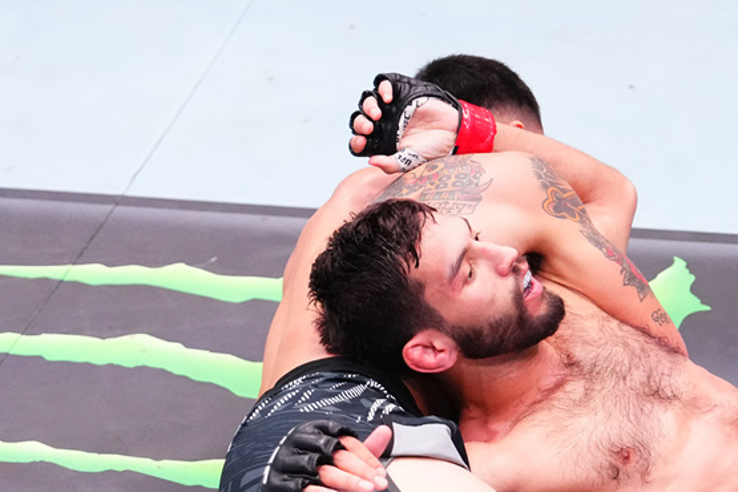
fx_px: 2193
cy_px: 455
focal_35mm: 107
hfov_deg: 18.7
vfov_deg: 12.7
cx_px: 690
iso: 5000
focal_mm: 55
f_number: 2.8
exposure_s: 1/1250
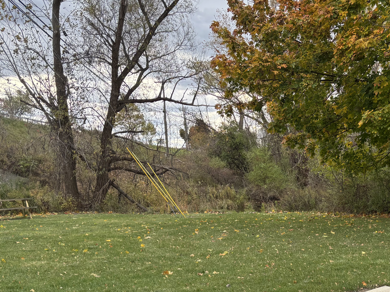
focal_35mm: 47
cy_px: 260
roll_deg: +0.7
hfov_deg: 38.9
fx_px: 530
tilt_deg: -11.1
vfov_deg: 29.7
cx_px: 311
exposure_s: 1/462
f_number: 1.6
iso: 50
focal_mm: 5.96
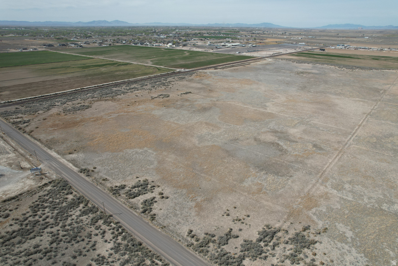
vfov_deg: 57.2
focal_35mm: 22
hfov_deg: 78.6
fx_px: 243
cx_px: 199
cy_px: 133
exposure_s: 1/725
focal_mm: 8.38
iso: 110
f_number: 2.8
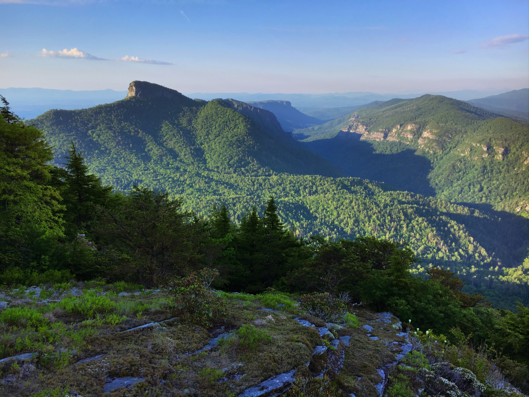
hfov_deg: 61.7
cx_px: 264
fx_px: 443
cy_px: 198
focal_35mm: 29
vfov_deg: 48.2
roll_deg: -0.4
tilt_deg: -13.9
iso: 25
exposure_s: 1/2262
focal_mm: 4.15
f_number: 2.2
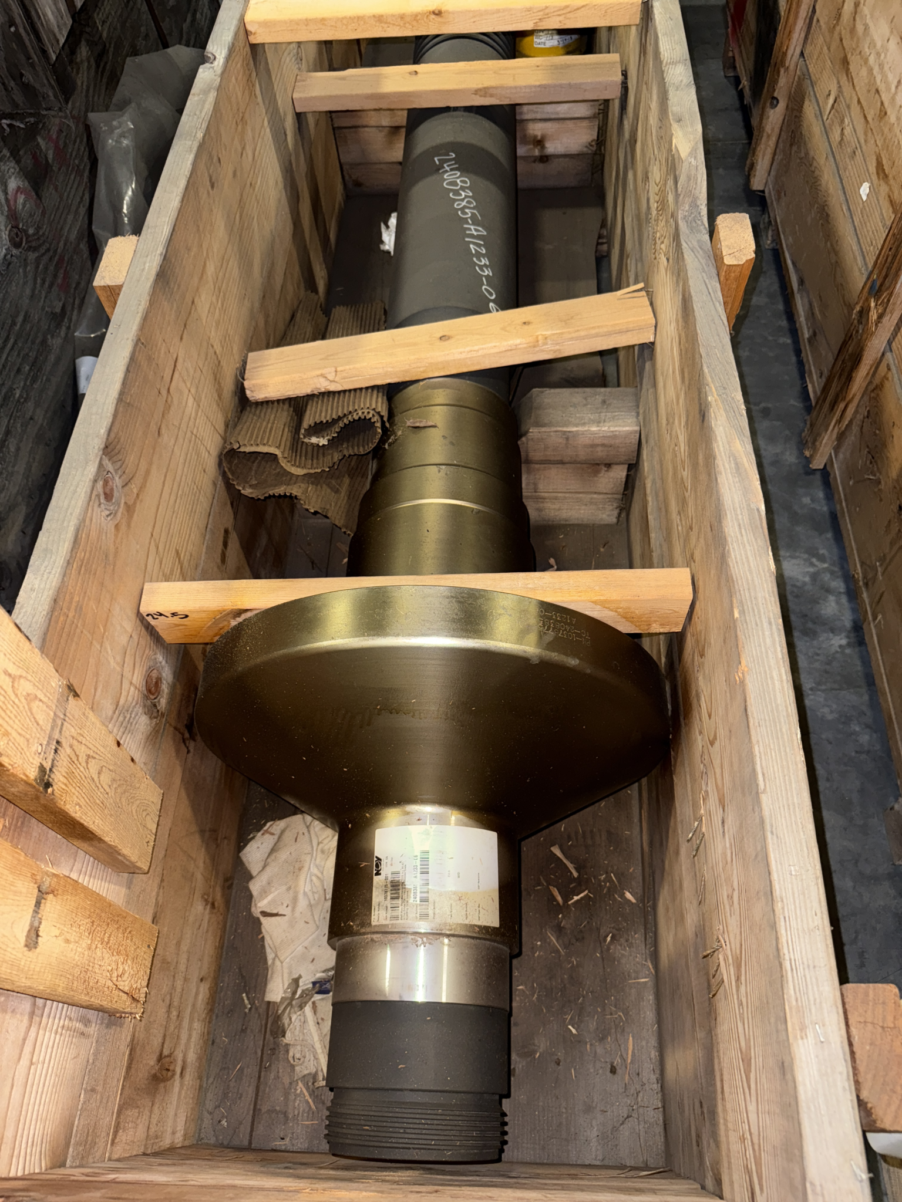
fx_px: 834
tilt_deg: -59.2
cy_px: 601
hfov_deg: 56.8
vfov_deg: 71.6
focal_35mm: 24
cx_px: 451
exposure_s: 1/10
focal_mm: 6.76
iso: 100
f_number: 1.78
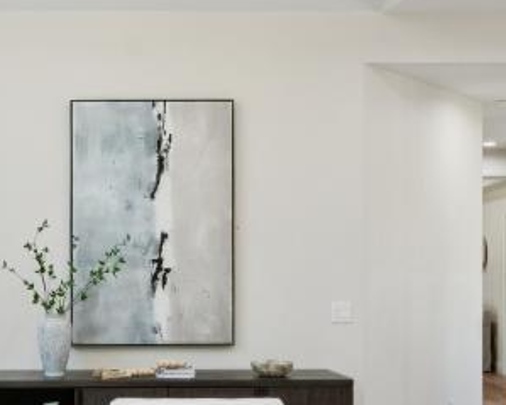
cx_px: 44
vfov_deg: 23.0
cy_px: 280
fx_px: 988
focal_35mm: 66
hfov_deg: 27.6
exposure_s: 1/25
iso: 250
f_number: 9
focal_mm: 14
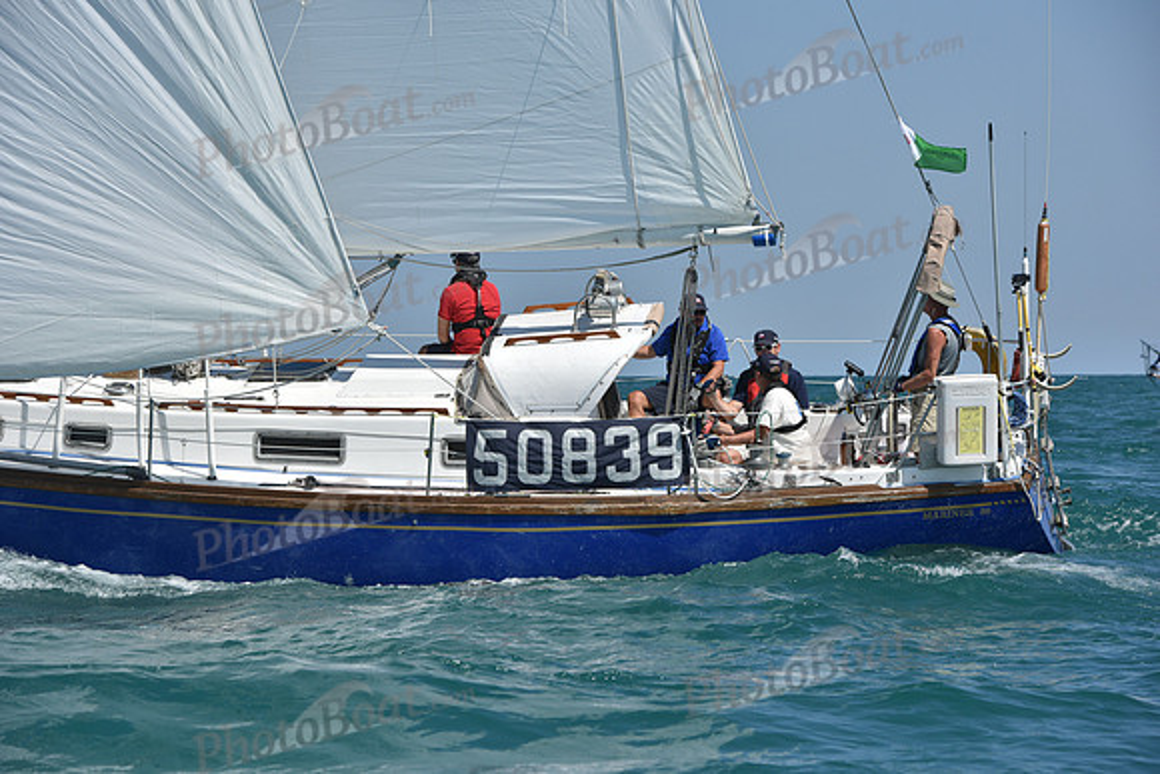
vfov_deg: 9.8
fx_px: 4512
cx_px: 580
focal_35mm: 140
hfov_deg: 14.7
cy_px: 387
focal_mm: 140
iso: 250
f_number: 9
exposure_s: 1/1250
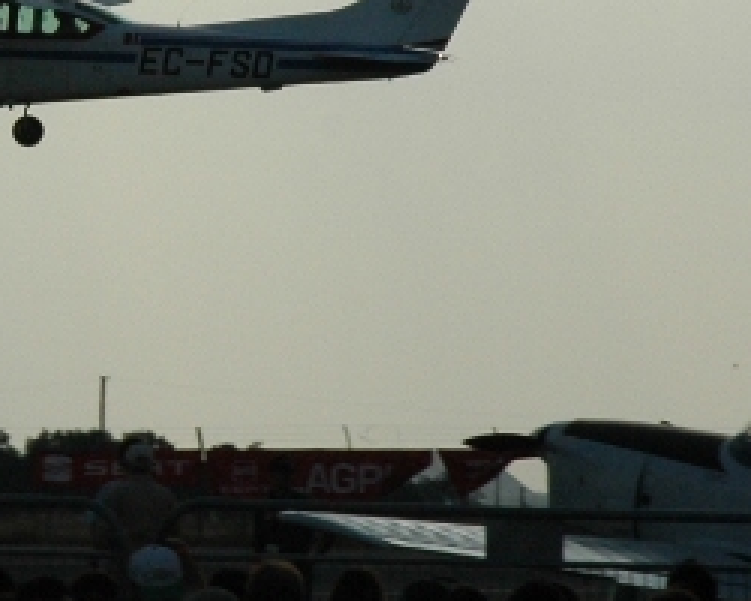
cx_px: -3
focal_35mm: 315
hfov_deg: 6.1
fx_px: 7001
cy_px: 47
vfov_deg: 4.9
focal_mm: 70
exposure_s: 1/640
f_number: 13
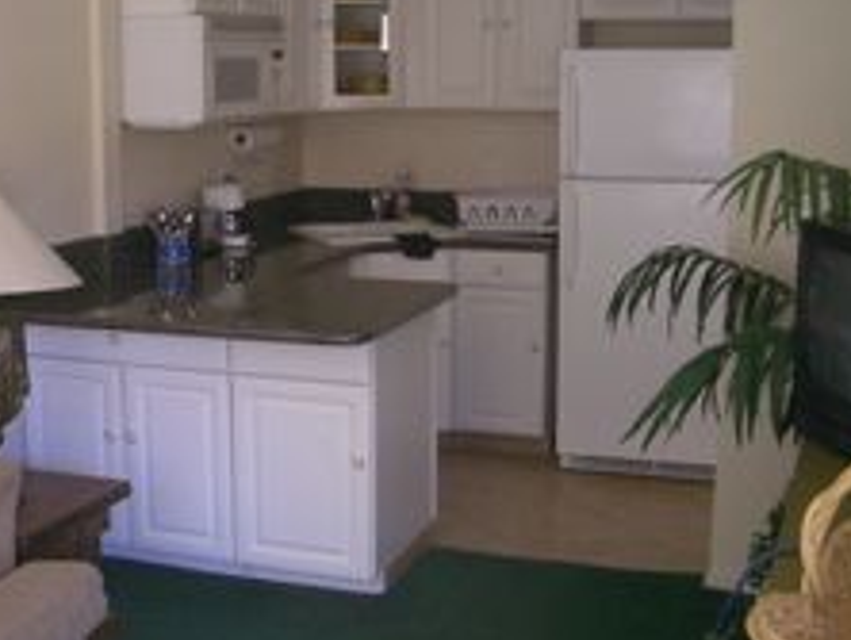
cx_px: 257
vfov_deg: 25.3
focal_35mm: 58
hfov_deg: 32.8
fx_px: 1427
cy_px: 330
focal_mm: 5.8
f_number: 2.6
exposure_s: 1/60
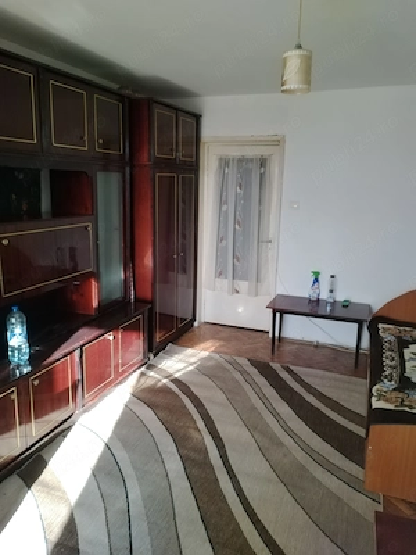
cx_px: 208
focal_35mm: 26
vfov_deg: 67.3
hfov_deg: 53.1
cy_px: 278
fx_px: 417
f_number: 1.8
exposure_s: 1/60
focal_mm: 4.26
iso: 289
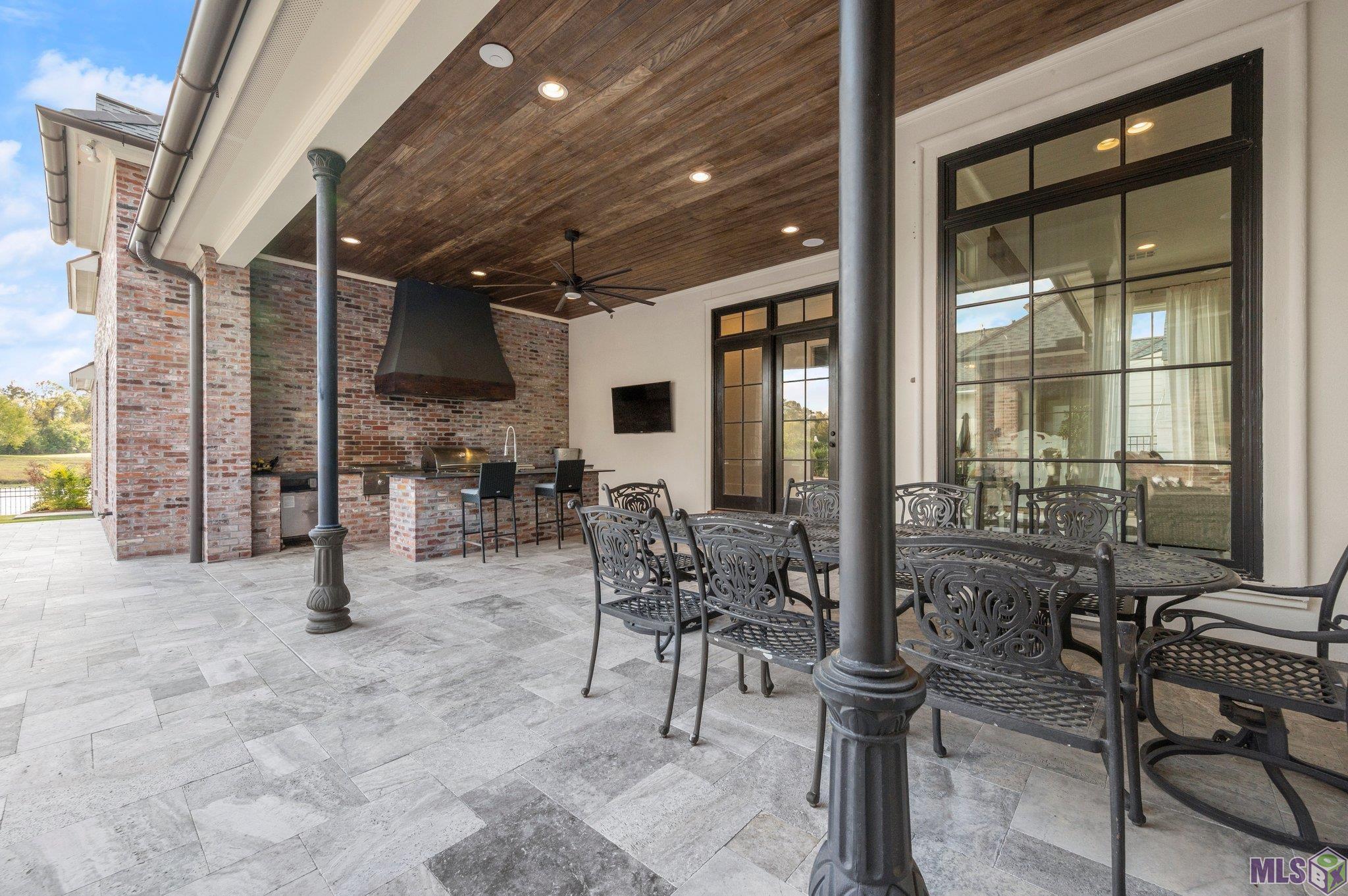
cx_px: 674
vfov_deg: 81.1
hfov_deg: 104.3
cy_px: 448
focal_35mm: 14
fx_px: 524
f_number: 8
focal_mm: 14
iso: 800
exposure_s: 1/200
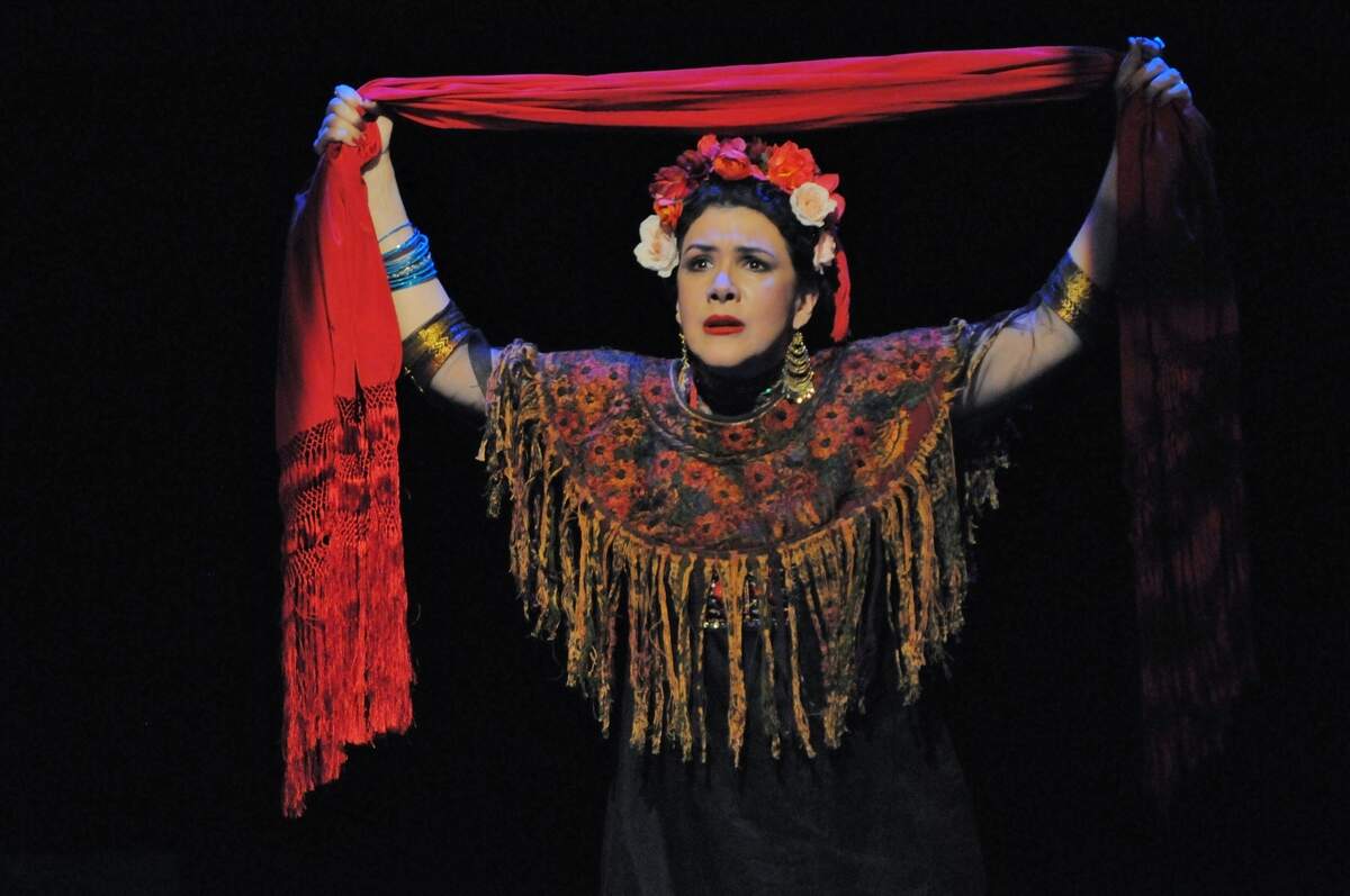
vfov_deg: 4.6
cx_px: 675
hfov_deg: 6.9
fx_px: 11236
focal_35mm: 300
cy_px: 448
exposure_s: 1/125
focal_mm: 200
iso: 1600
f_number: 2.8
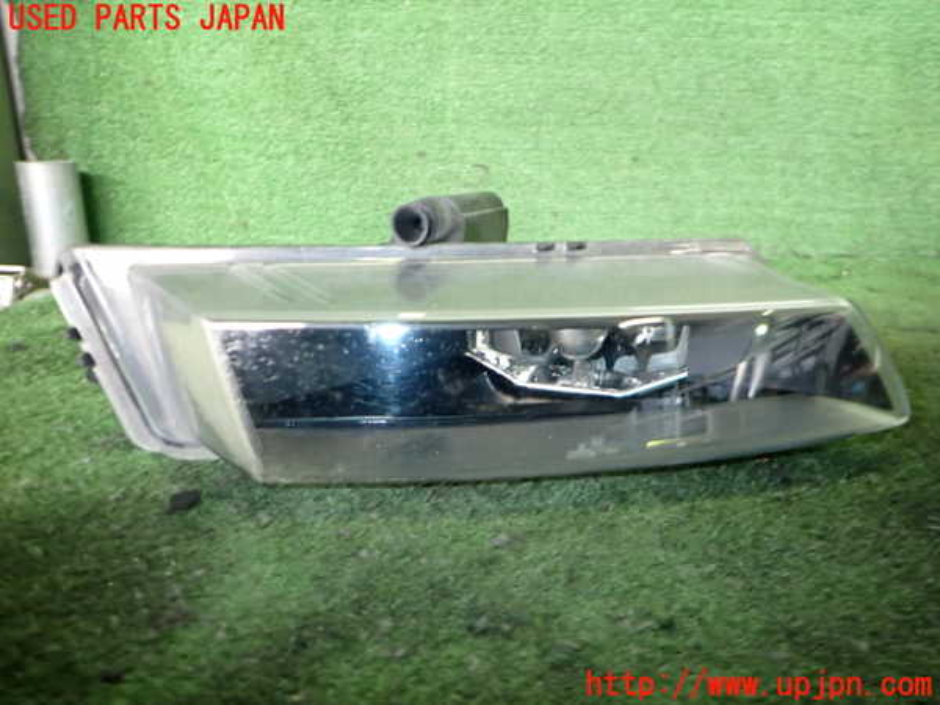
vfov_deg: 54.9
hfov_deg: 69.4
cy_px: 352
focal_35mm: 25
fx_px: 679
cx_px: 470
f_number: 2
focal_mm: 4.5
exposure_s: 1/30
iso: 320
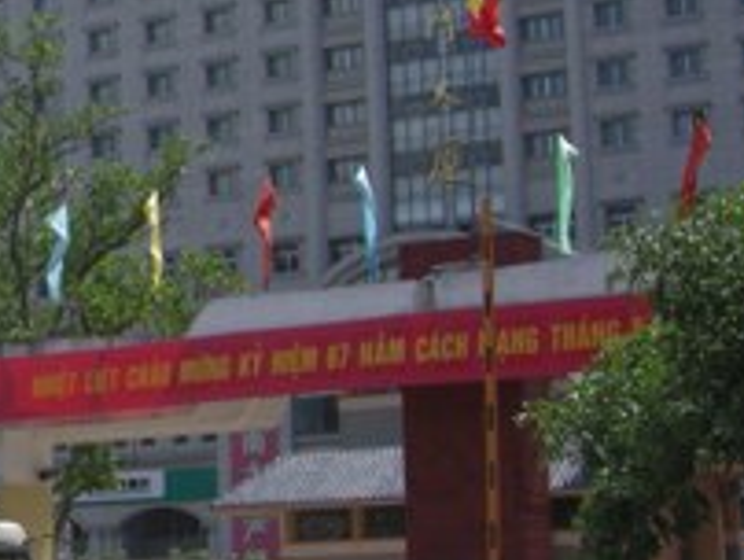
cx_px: -262
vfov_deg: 13.0
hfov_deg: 16.2
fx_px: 2453
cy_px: 284
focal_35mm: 114
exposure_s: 1/254
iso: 64
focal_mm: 7.5
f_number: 5.4
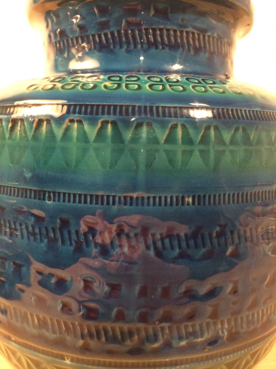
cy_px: 184
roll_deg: -0.2
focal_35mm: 29
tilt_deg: -10.5
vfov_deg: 61.7
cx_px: 138
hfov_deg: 48.2
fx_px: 308
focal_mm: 4.15
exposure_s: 1/33
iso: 320
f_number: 2.2
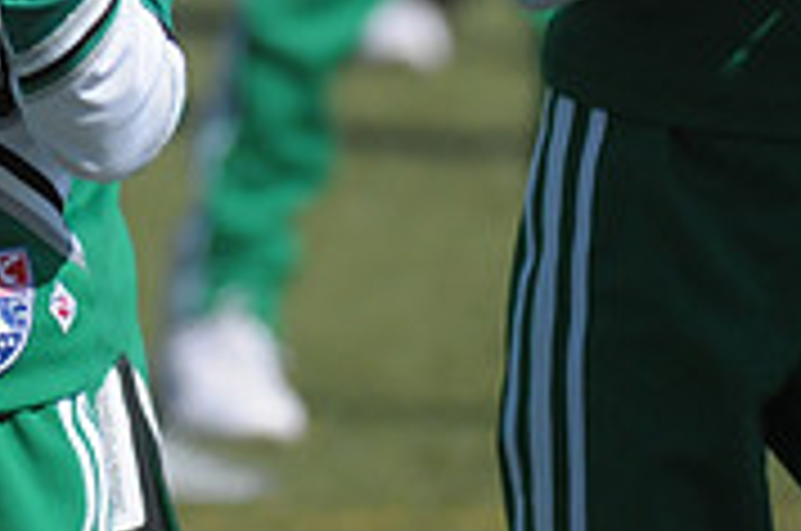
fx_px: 23876
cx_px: -302
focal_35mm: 1075
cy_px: -322
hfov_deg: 1.9
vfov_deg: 1.3
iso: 1000
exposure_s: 1/8000
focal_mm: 220
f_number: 4
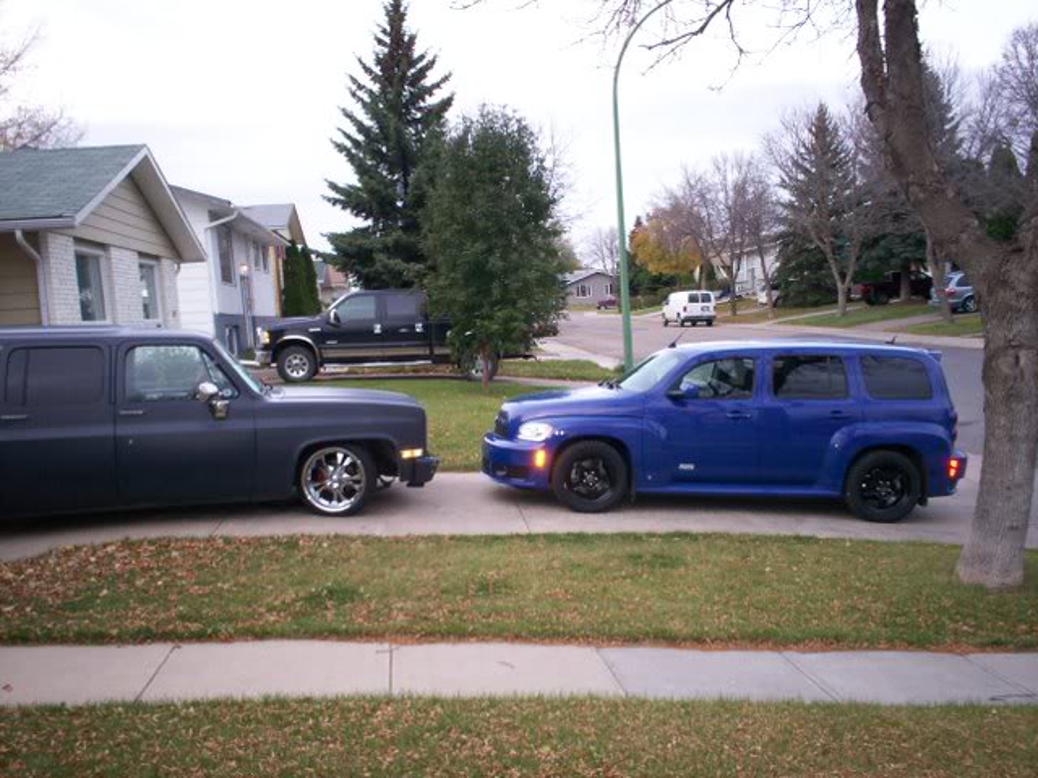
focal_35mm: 36
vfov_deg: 39.7
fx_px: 1080
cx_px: 519
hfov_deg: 51.4
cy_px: 389
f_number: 4.5
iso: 140
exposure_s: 1/64
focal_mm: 6
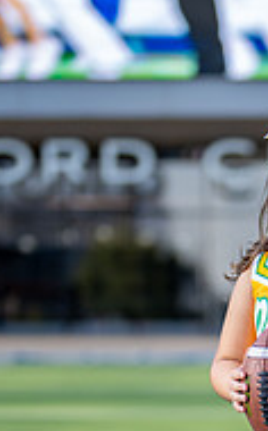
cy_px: 450
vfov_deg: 10.4
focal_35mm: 199
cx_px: 343
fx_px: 2336
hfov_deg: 6.5
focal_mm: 50
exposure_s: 1/2500
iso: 100
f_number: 1.2
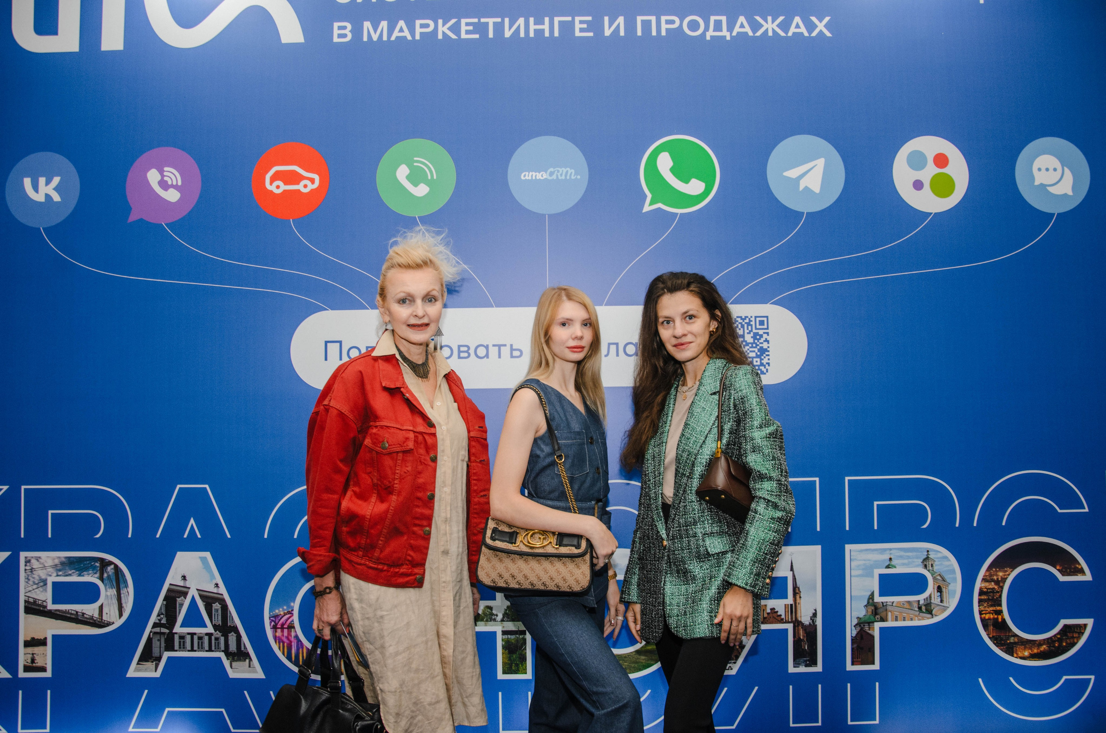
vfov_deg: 47.7
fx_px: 828
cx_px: 553
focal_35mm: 27
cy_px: 366
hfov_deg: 67.5
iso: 320
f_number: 3.5
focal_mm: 18
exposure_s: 1/125
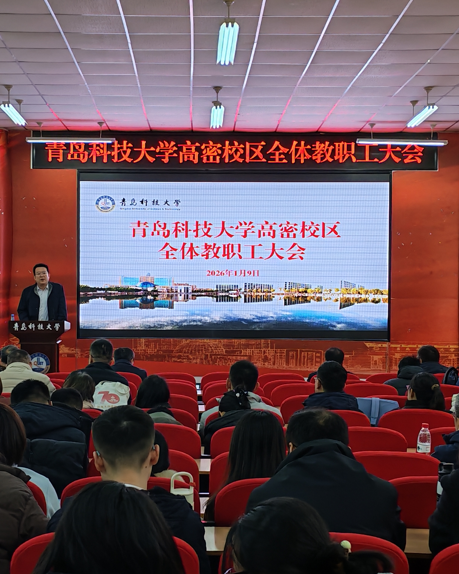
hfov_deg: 22.8
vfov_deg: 28.3
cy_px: 284
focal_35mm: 67
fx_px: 1138
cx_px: 191
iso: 250
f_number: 1.9
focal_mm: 6.12
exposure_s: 1/100
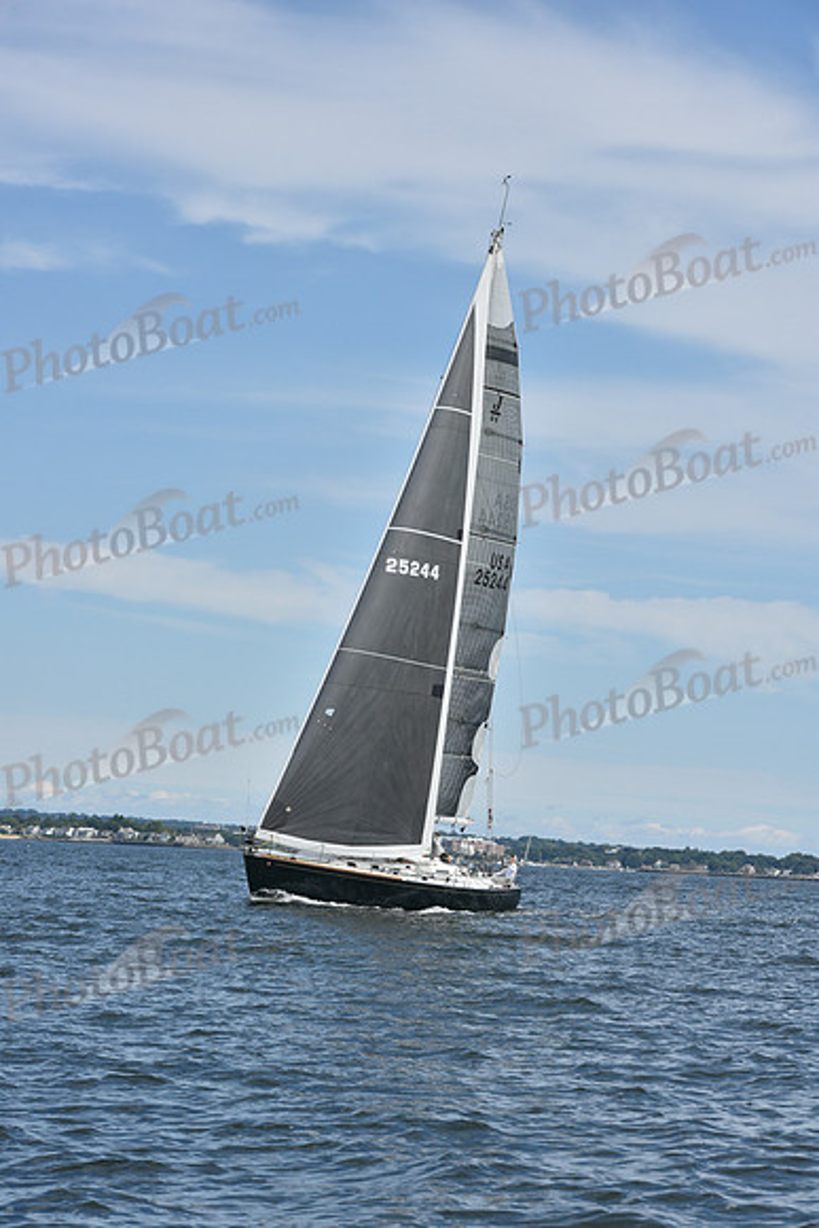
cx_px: 410
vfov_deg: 18.6
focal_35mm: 110
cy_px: 614
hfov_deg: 12.5
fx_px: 3751
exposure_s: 1/1000
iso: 320
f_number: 10
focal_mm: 110
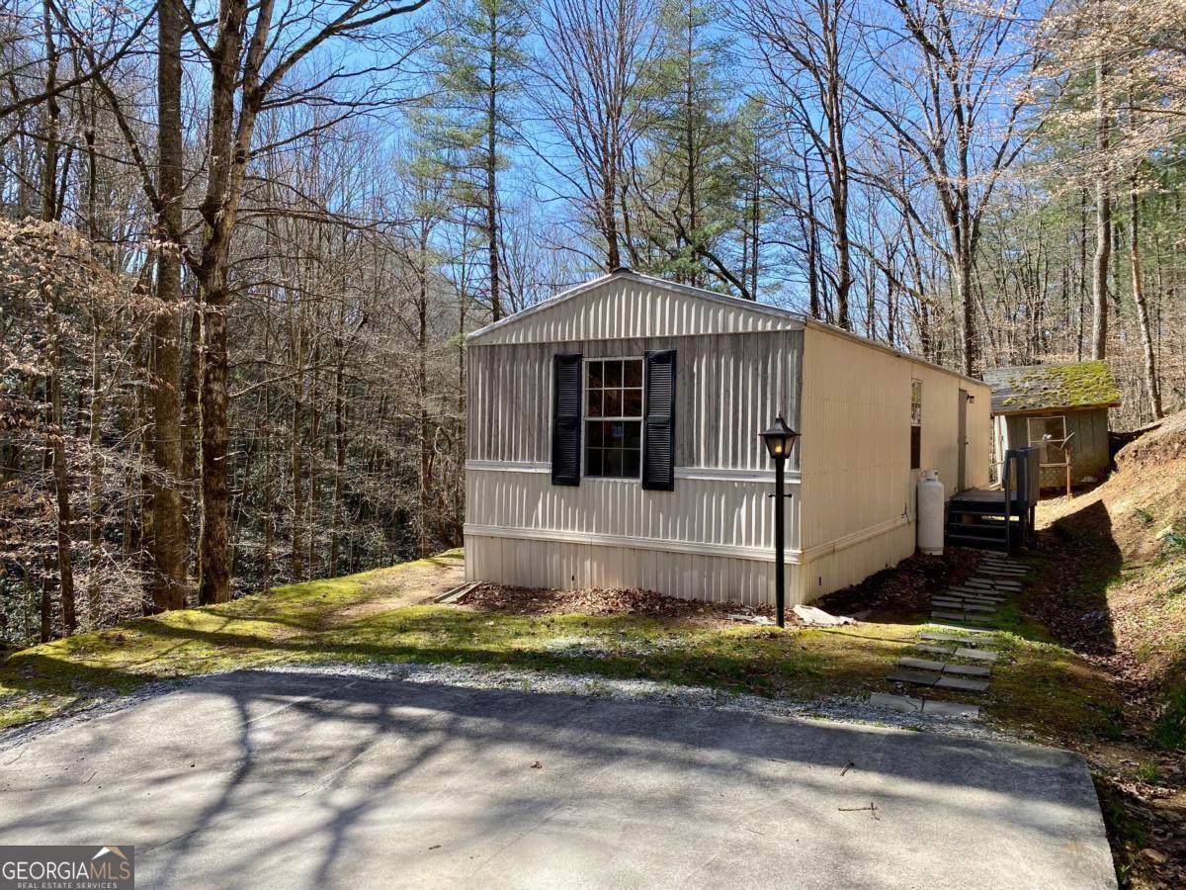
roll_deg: -1.6
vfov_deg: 53.1
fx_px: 891
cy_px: 445
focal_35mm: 26
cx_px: 593
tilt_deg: +0.3
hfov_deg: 67.3
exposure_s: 1/884
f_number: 1.8
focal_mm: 4.25
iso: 32
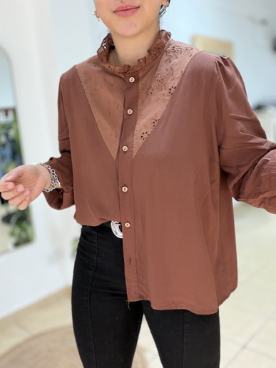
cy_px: 184
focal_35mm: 31
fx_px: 330
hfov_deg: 45.4
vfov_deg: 58.4
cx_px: 139
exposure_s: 1/50
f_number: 1.9
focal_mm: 2.71
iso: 64
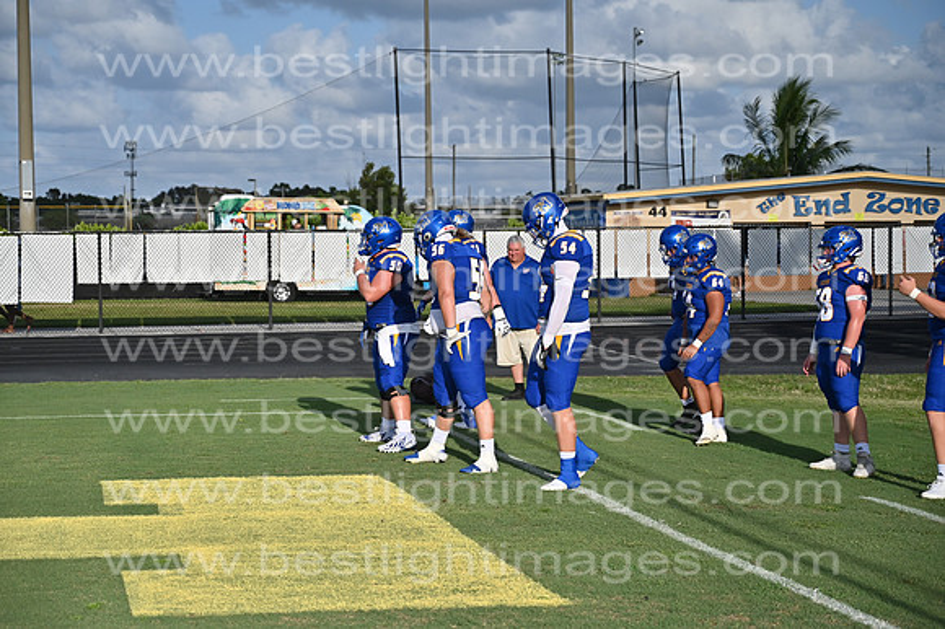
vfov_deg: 19.4
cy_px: 314
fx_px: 1836
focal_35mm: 70
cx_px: 472
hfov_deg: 28.9
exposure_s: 1/8000
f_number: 4
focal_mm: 70
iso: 450
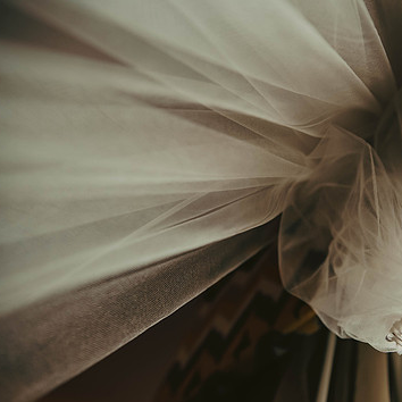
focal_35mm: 39
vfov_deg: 42.8
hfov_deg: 41.7
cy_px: 192
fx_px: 512
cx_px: 294
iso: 800
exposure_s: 1/250
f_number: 2.8
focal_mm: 28
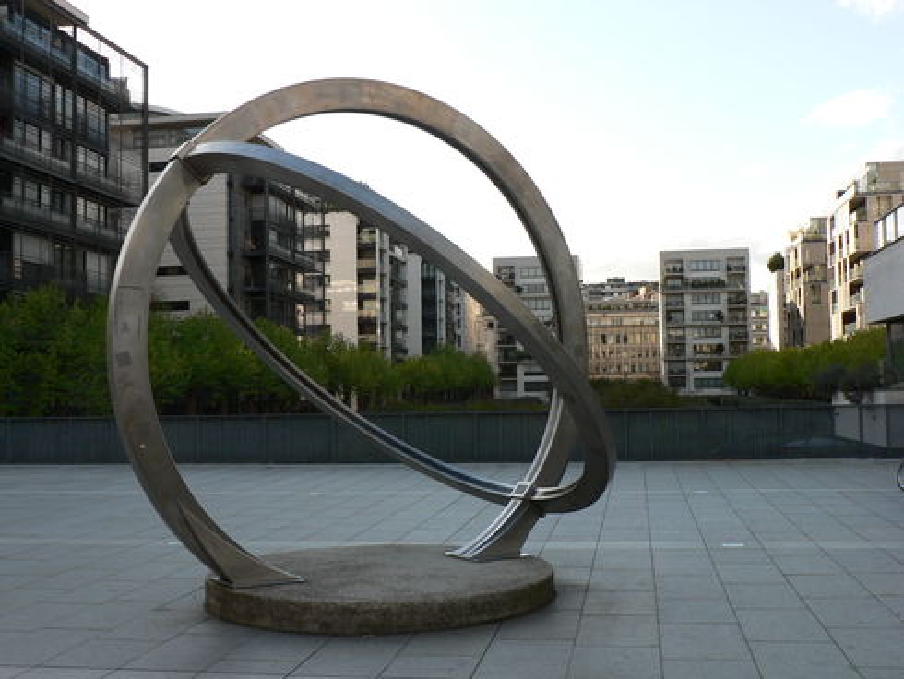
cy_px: 340
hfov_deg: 45.8
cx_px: 452
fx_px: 1071
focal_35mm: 41
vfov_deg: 35.2
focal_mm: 7
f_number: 4
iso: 64
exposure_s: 1/200
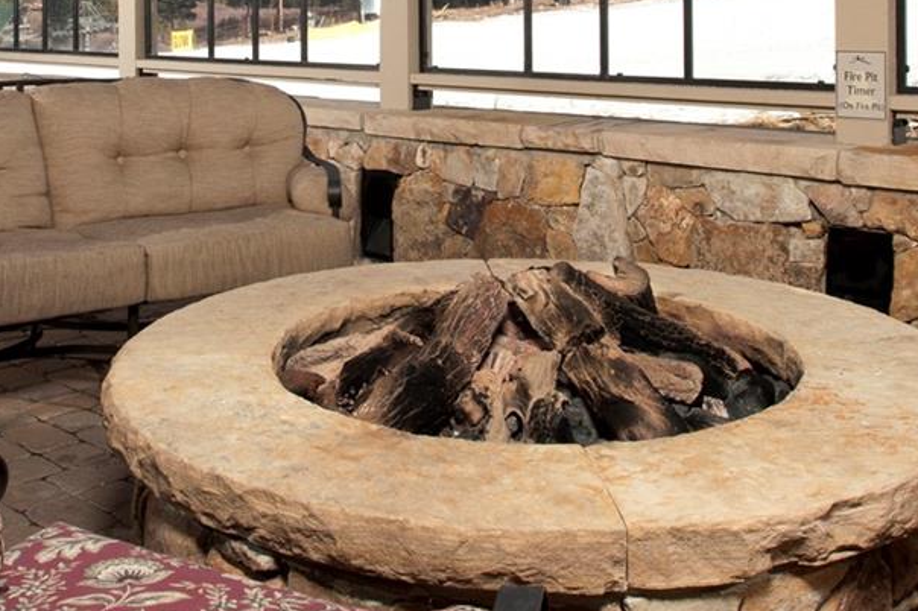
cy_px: -4
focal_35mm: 45
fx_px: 1147
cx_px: 383
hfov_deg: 43.5
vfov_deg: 28.0
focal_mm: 17
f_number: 11
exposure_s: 1/250
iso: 250
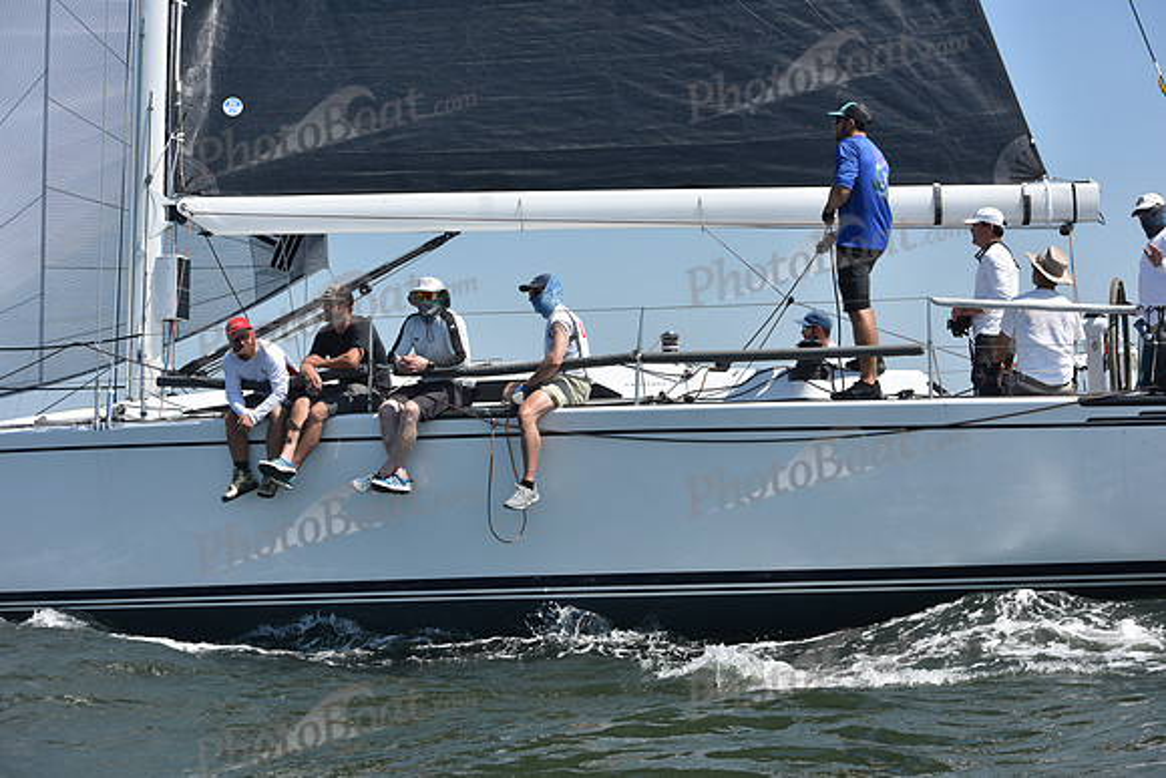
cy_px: 389
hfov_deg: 28.8
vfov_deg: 19.5
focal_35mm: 70
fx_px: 2268
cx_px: 583
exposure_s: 1/1250
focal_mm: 70
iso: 250
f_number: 8
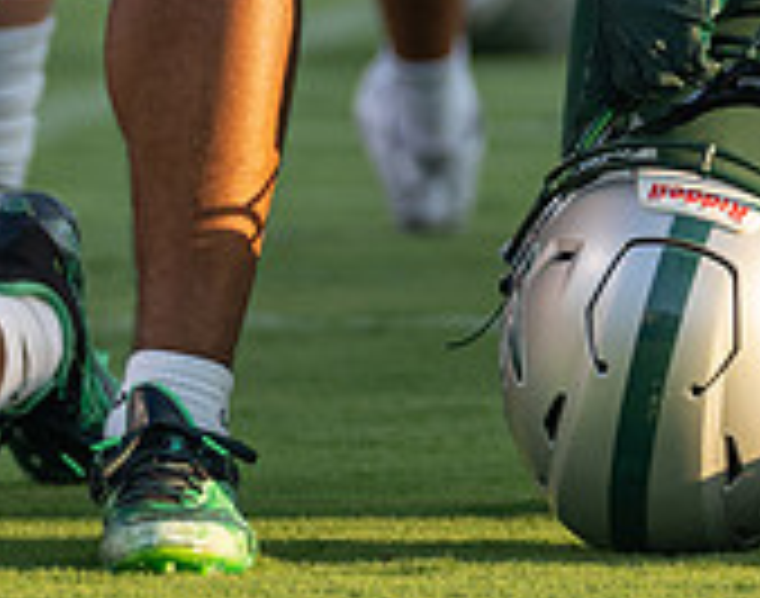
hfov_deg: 2.2
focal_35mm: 878
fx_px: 19624
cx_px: 384
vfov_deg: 1.7
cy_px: -265
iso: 500
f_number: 3.2
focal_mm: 147
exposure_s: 1/1250
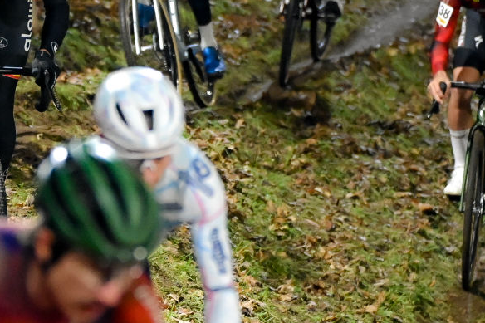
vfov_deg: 3.3
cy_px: 37
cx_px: -5
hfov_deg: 4.9
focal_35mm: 416
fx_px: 5603
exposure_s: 1/1000
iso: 10000
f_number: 2.8
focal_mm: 135
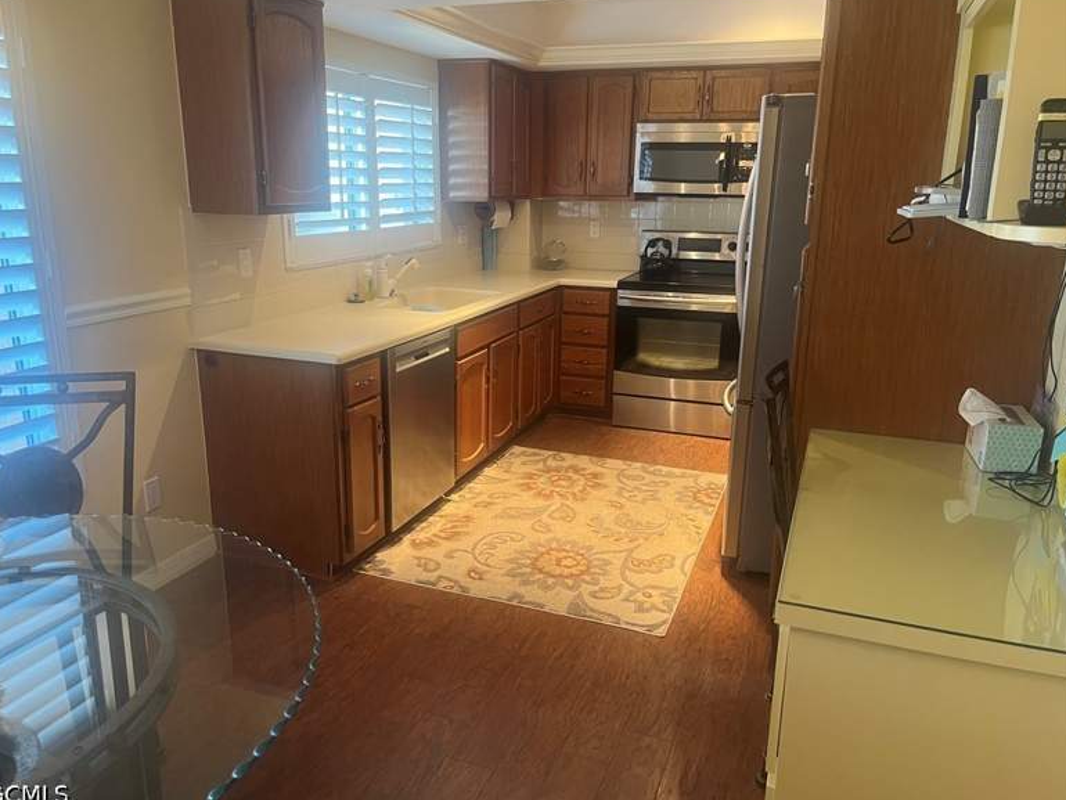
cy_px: 397
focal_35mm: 27
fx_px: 832
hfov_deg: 65.3
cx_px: 521
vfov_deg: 51.4
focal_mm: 5.1
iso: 160
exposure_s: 1/60
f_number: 1.6
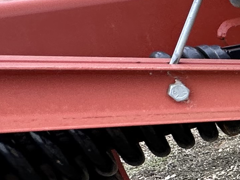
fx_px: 548
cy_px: 232
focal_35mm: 79
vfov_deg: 17.5
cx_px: 547
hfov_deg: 15.7
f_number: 2.2
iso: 40
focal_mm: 2.22
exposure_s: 1/223
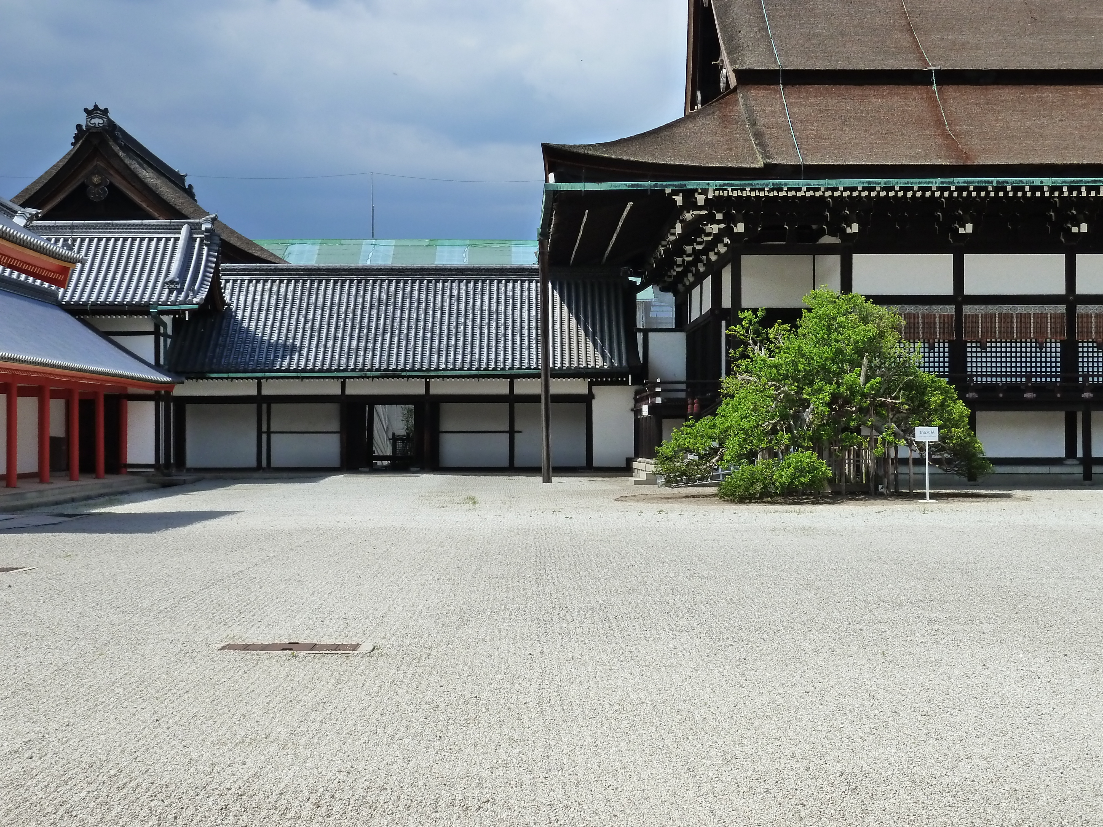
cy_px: 414
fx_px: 2294
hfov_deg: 27.0
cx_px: 552
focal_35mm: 72
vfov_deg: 20.4
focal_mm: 11.9
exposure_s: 1/400
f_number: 5
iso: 200
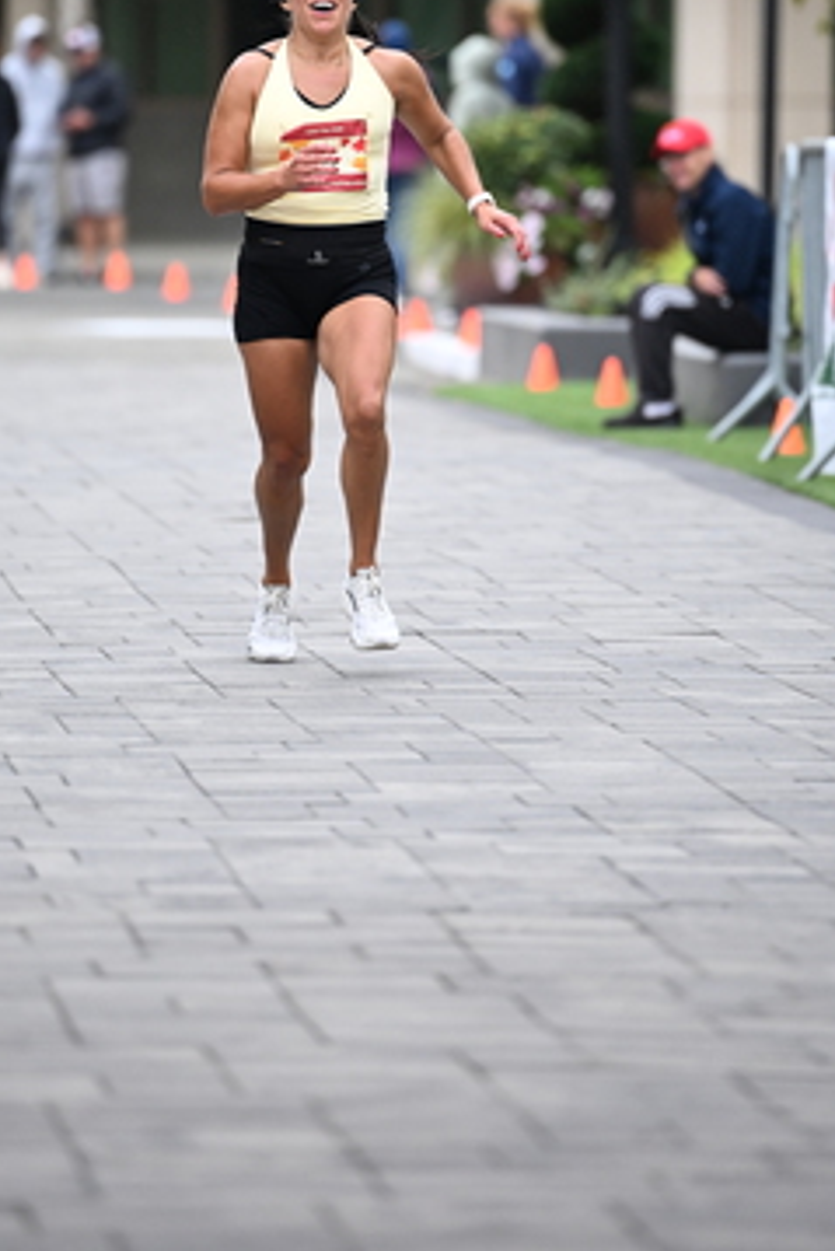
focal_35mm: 307
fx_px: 10670
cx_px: 355
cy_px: 314
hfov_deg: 4.5
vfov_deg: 6.7
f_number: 2.8
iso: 1000
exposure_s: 1/1600
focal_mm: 200
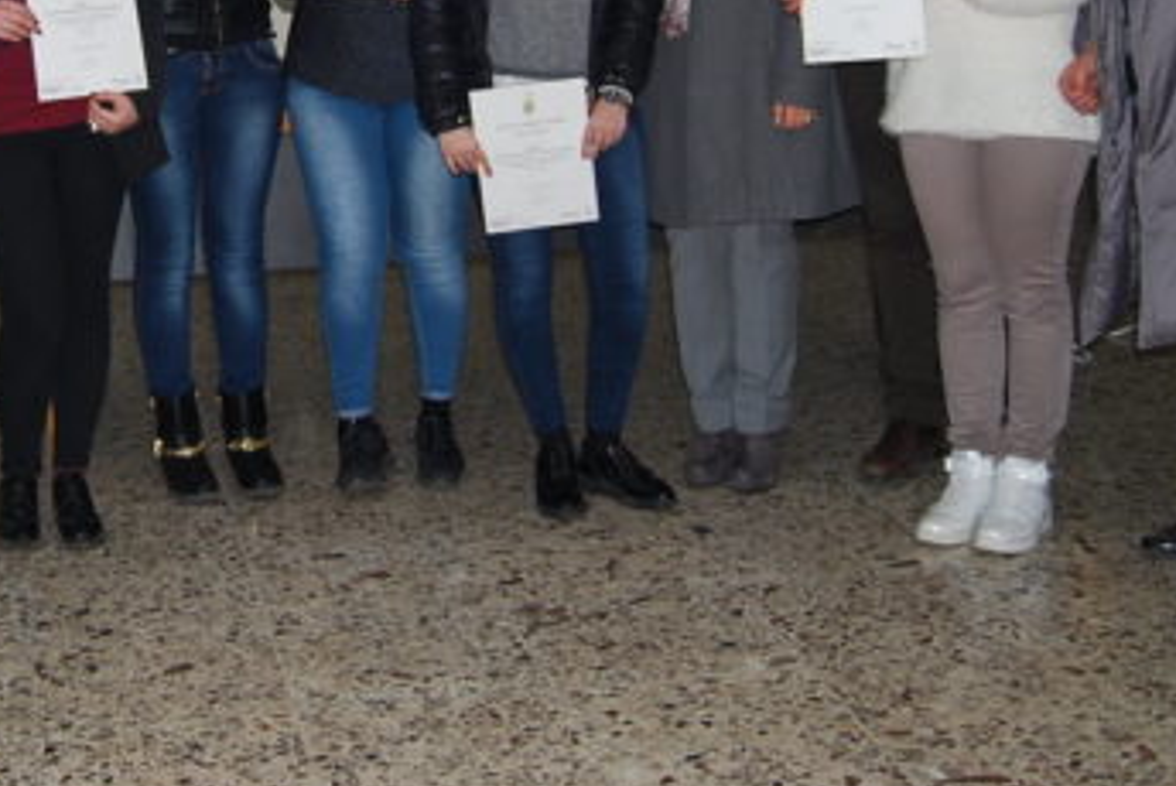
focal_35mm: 77
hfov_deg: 25.6
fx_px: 2521
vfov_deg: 17.2
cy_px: -38
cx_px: 168
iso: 200
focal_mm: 23
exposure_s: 1/60
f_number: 3.8
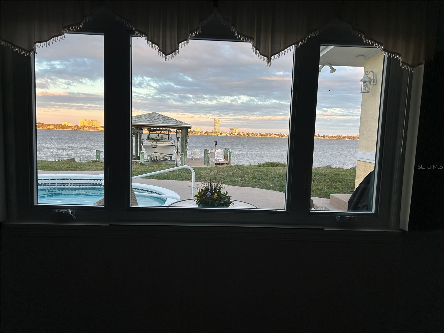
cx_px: 222
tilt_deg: -6.3
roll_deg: -1.7
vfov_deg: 53.1
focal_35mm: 26
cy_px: 166
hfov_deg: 67.3
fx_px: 333
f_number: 1.5
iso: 40
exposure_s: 1/282
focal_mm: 5.7
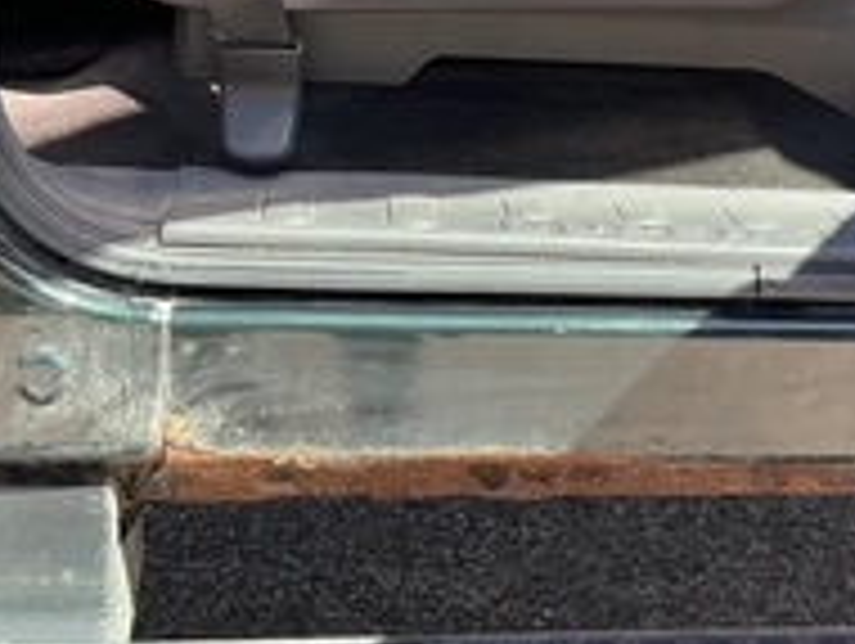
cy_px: 216
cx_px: 603
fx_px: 1509
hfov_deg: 31.3
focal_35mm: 61
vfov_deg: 24.0
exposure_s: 1/150
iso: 25
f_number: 1.8
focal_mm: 3
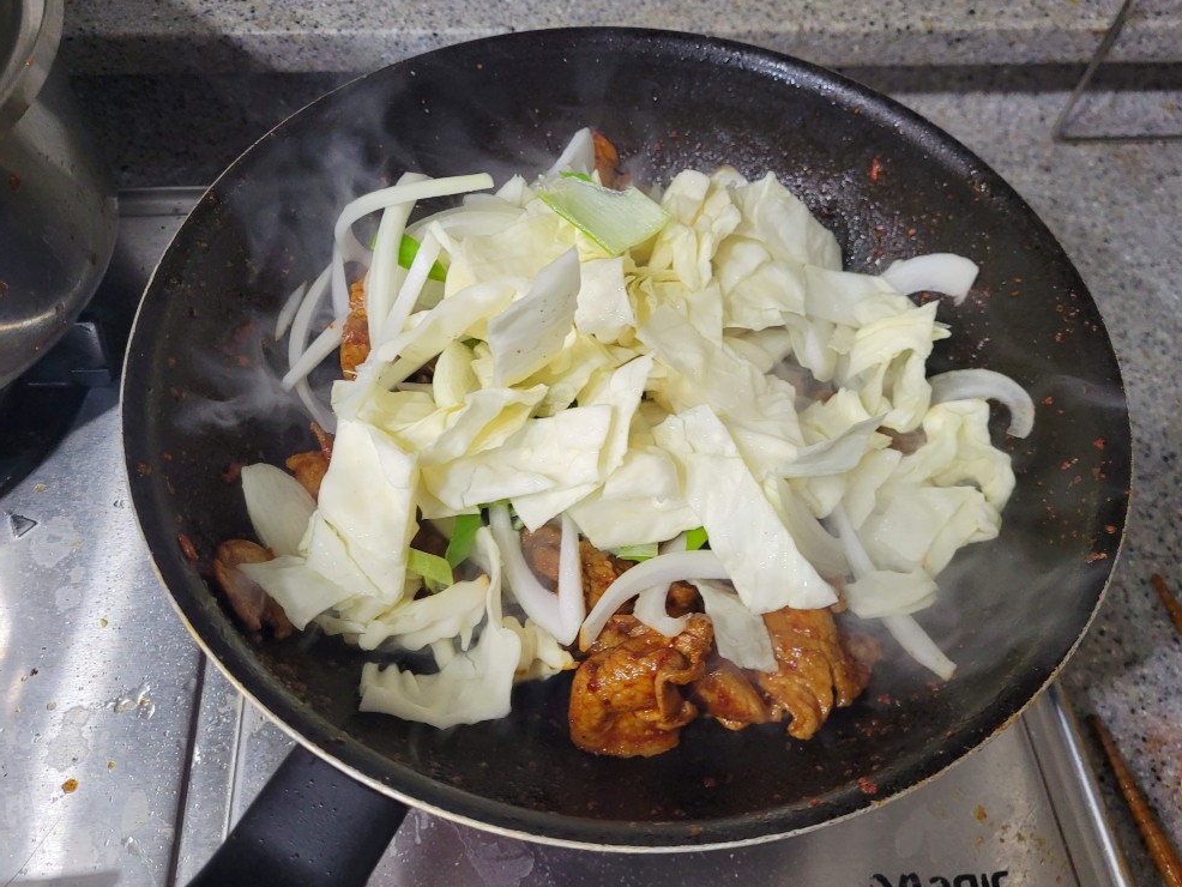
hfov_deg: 65.3
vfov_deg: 51.4
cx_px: 605
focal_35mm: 27
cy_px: 435
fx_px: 922
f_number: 1.8
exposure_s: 1/40
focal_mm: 5.4
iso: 200
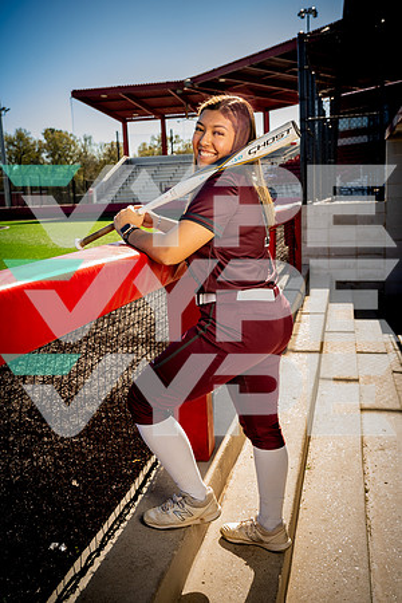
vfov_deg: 53.1
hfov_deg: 36.9
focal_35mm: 36
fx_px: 603
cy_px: 302
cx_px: 201
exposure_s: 1/250
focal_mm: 36
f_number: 7.1
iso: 250
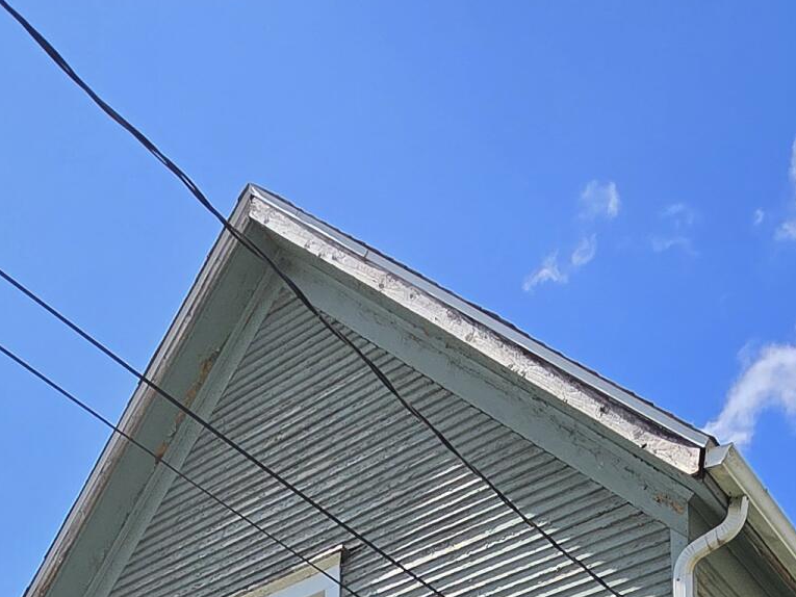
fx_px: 1173
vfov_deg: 19.3
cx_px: 441
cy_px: 1144
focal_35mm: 51
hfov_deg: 37.4
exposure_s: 1/2483
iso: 50
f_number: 2.2
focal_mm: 2.2
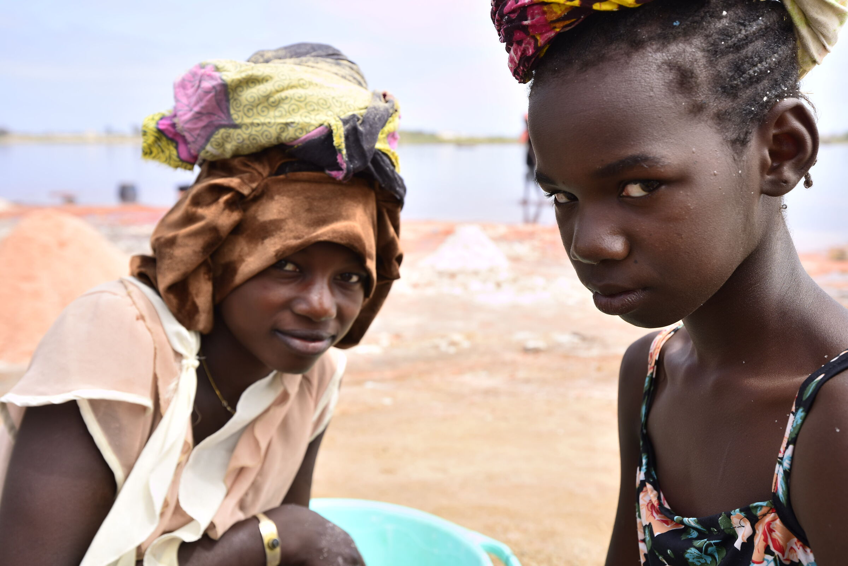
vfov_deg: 37.9
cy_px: 283
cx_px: 424
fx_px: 825
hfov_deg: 54.4
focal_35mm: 35
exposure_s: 1/125
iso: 100
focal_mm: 35
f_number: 5.6
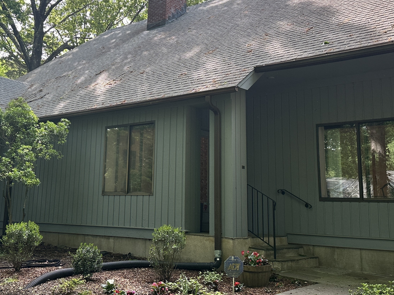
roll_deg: -1.4
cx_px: 165
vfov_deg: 32.7
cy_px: 108
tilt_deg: +11.0
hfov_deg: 42.8
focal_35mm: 44
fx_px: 501
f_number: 1.78
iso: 80
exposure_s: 1/398
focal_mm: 6.86
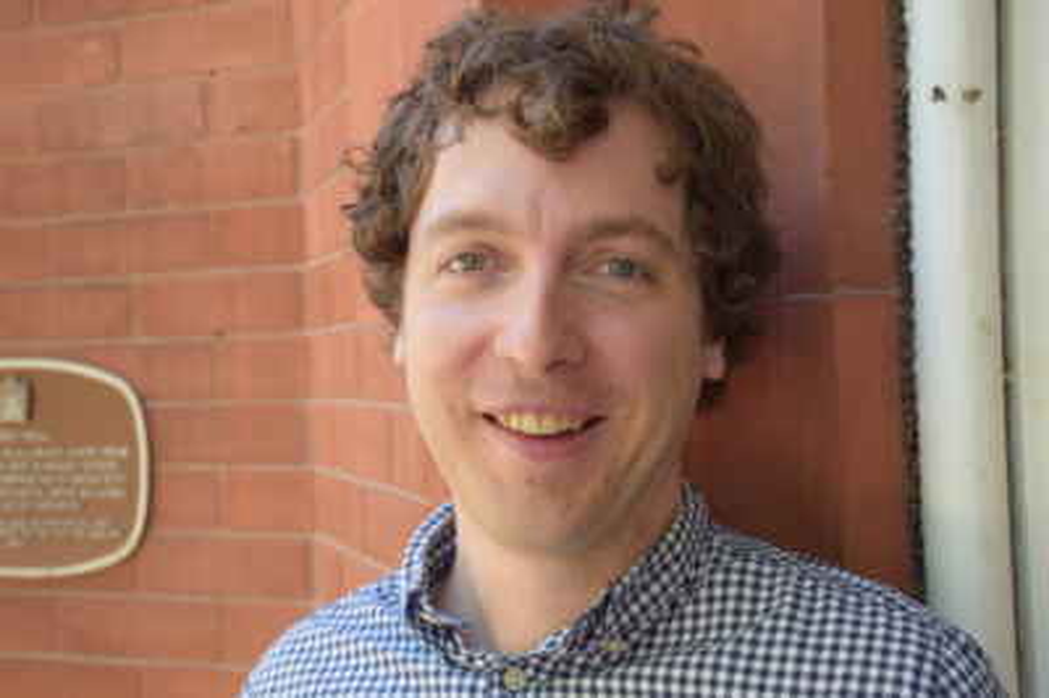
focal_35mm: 52
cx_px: 524
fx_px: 1528
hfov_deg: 37.9
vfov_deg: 25.7
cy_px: 349
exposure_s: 1/100
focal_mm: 35
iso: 400
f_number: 5
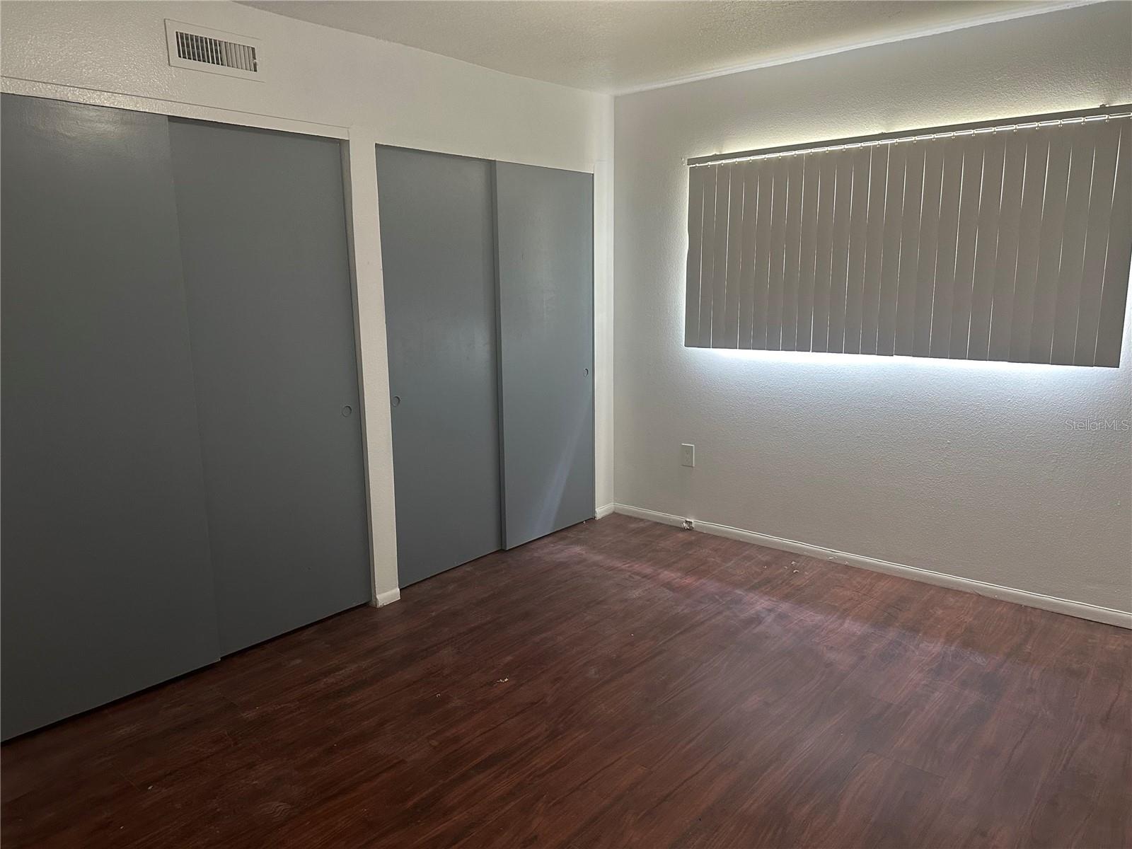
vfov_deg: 56.8
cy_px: 424
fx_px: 785
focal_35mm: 24
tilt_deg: -10.2
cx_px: 566
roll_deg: +0.5
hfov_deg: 71.6
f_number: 1.78
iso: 320
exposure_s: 1/60
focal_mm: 6.86
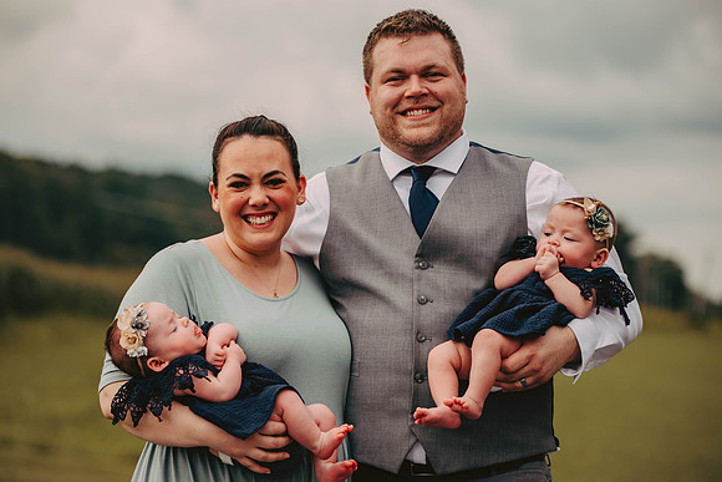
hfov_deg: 18.2
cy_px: 240
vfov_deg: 12.2
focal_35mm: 112
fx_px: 2255
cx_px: 347
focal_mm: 105
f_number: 2.8
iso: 200
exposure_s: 1/1600
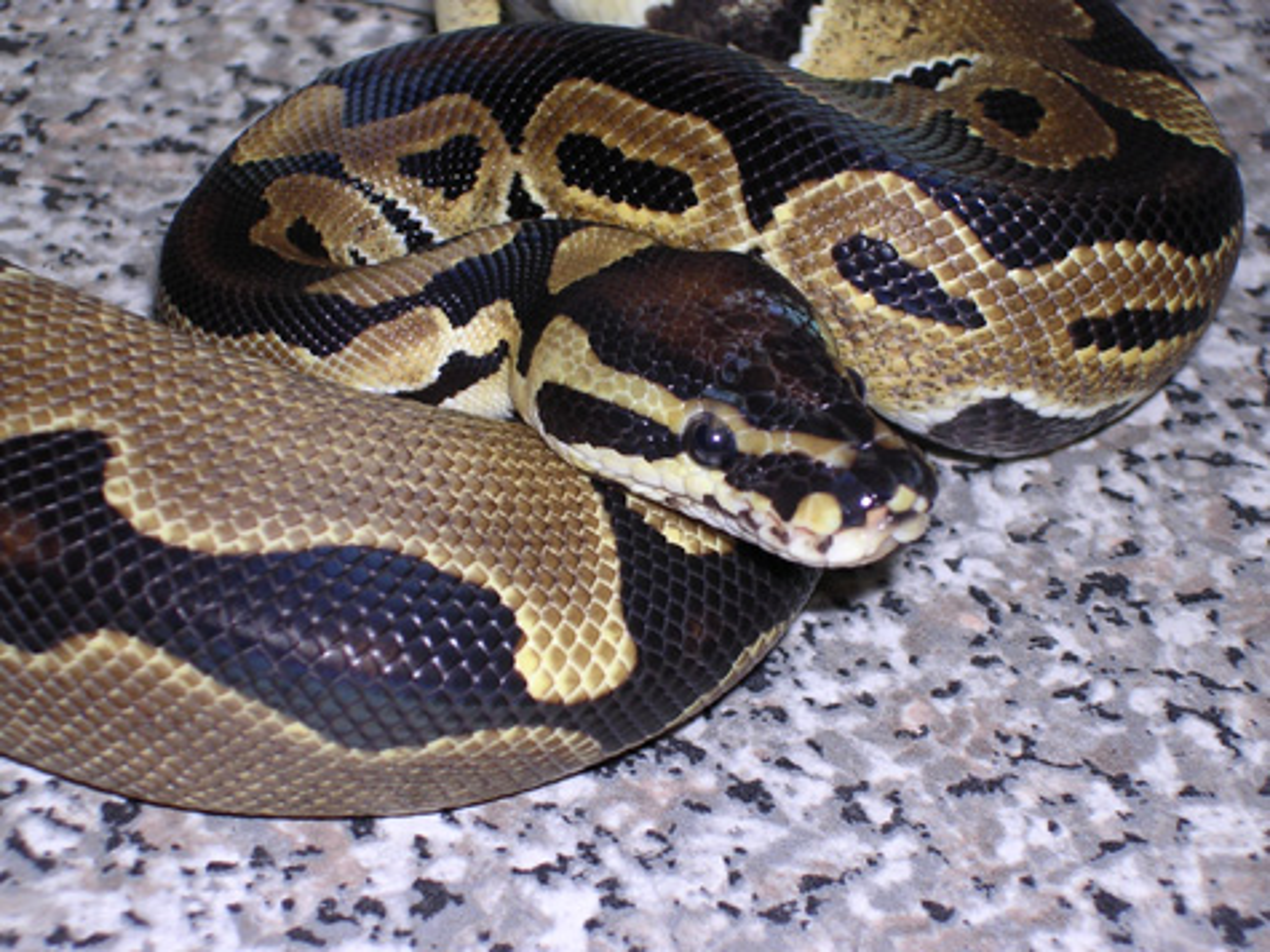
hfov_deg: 17.1
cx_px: 635
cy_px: 476
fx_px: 4218
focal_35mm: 115
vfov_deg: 12.9
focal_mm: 17.4
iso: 100
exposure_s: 1/60.1
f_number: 4.9
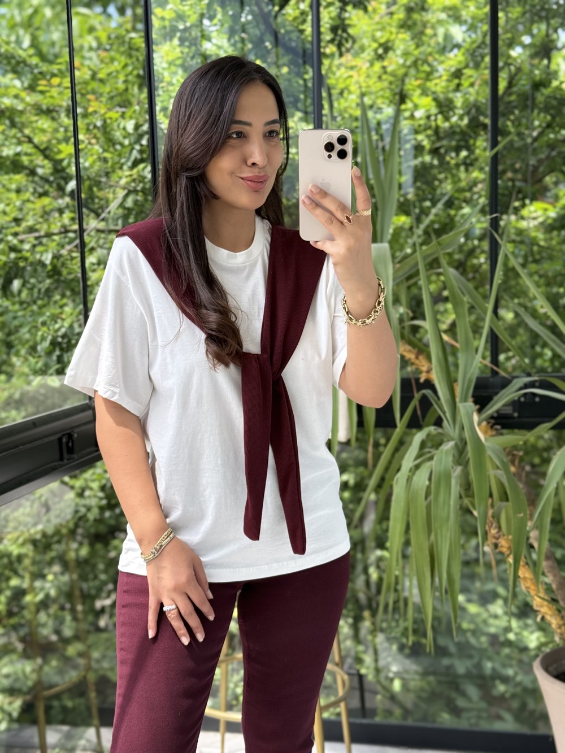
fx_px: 1044
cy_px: 376
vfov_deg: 39.7
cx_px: 282
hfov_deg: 30.3
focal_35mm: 48
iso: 80
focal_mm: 6.76
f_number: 1.78
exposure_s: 1/407
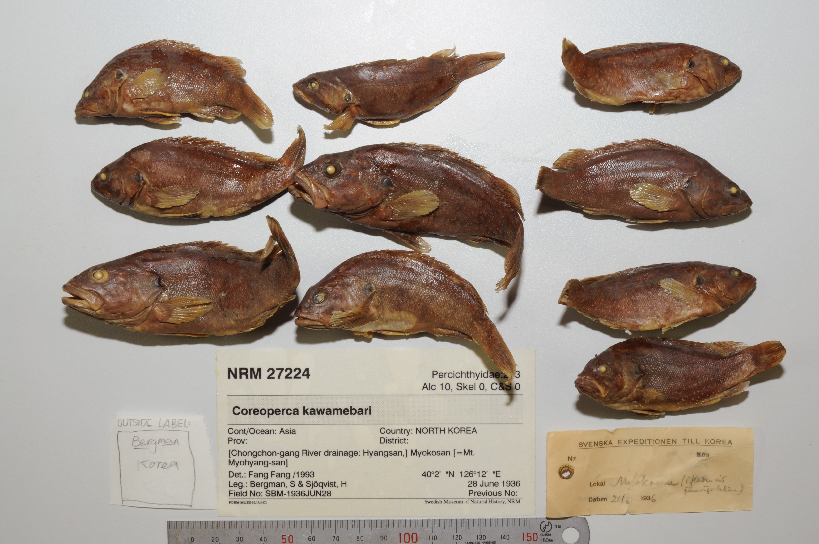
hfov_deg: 37.9
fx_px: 1193
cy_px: 272
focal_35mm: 52
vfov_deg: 25.7
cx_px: 410
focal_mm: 35
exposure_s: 1/60
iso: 200
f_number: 16
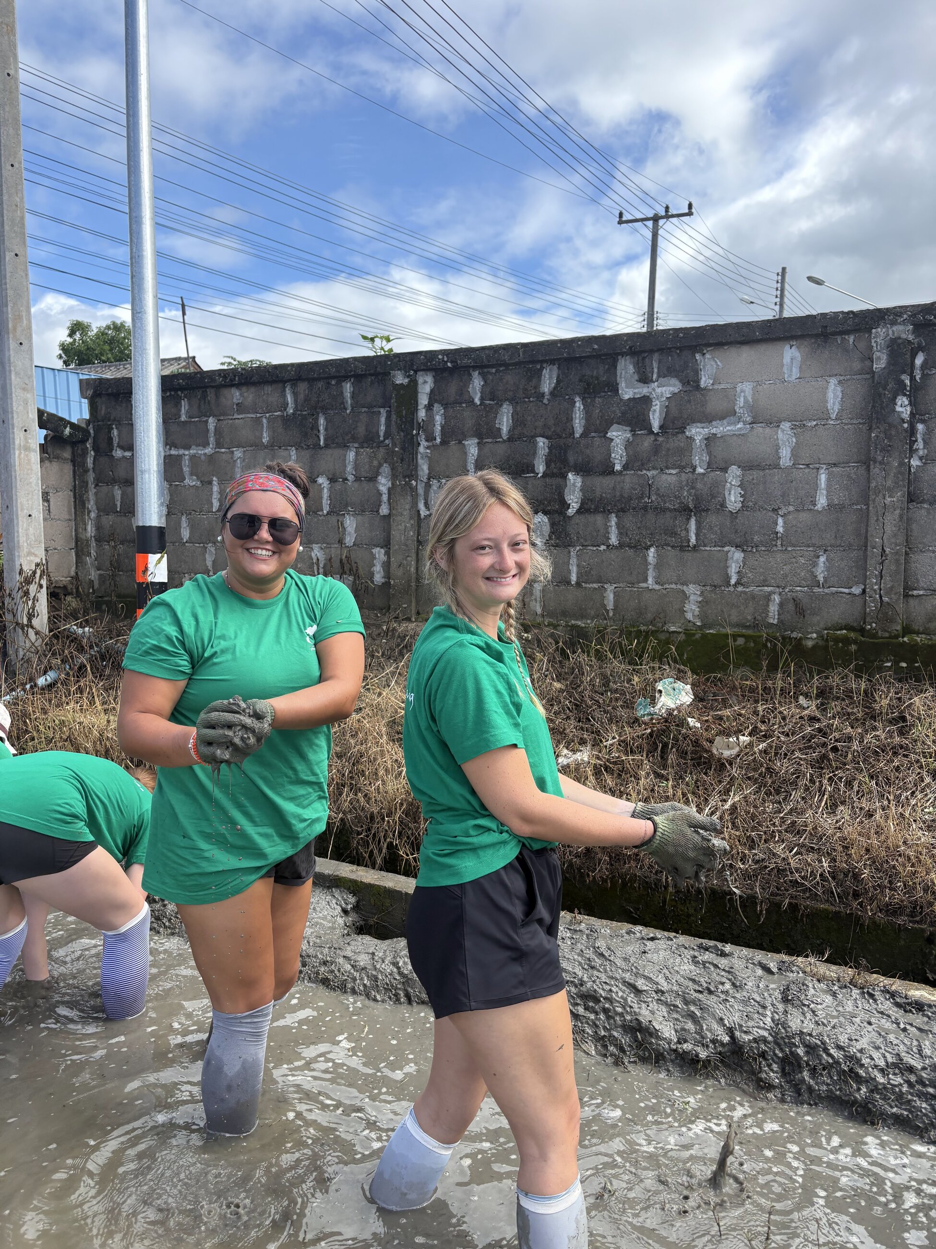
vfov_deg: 67.3
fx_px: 937
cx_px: 468
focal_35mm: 26
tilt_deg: -5.3
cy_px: 624
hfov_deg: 53.1
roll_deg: +0.2
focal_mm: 5.96
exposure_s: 1/1848
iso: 50
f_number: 1.6
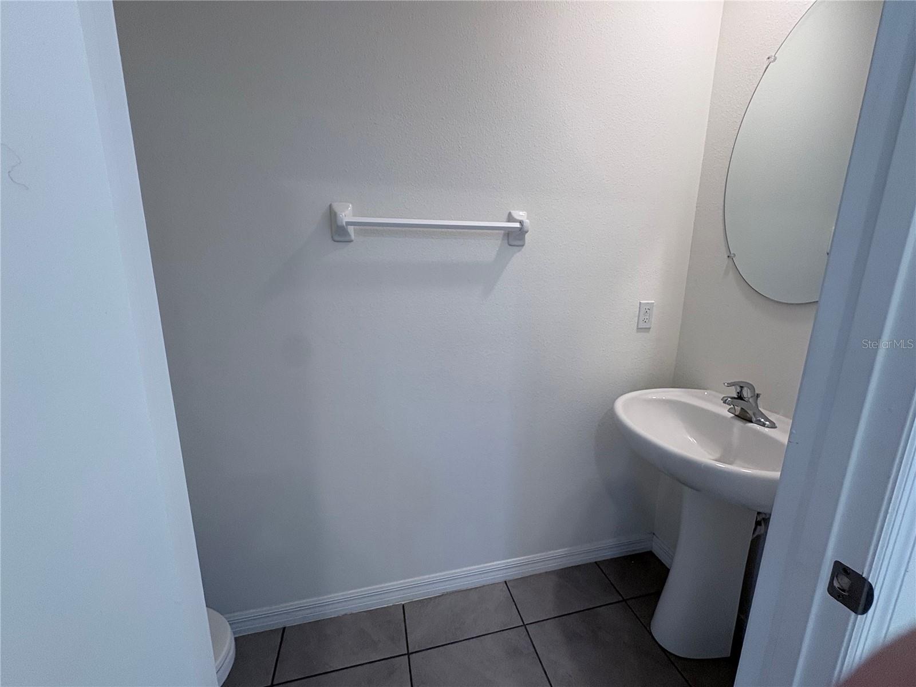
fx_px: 370
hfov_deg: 102.1
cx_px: 458
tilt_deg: -11.7
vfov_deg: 85.7
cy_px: 344
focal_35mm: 14
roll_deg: -0.4
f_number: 2.2
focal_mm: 2.22
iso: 125
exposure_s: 1/120
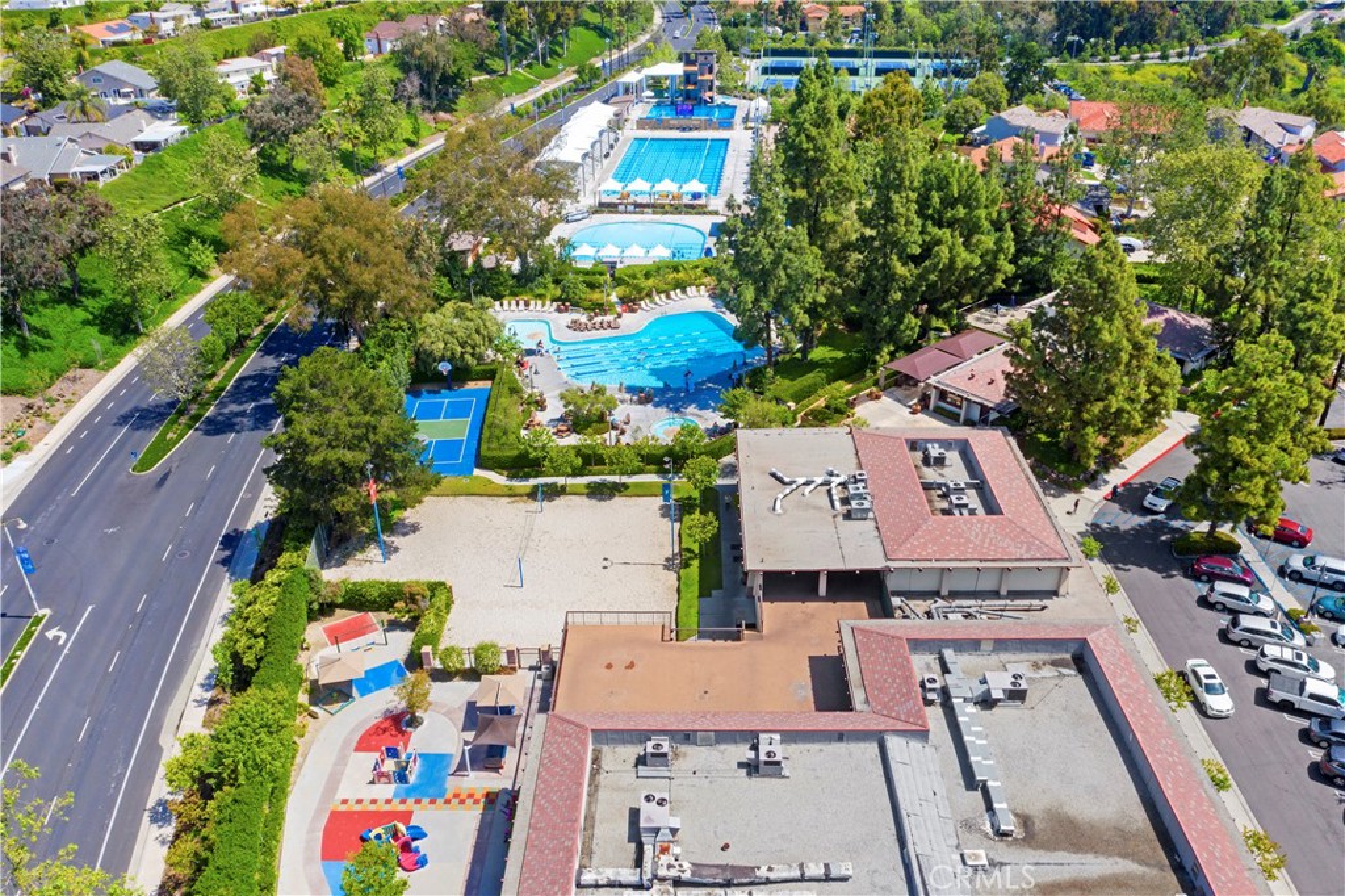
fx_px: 1046
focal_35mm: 28
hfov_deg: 65.5
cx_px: 672
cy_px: 448
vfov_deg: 46.4
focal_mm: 10.26
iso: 100
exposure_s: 1/200
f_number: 8
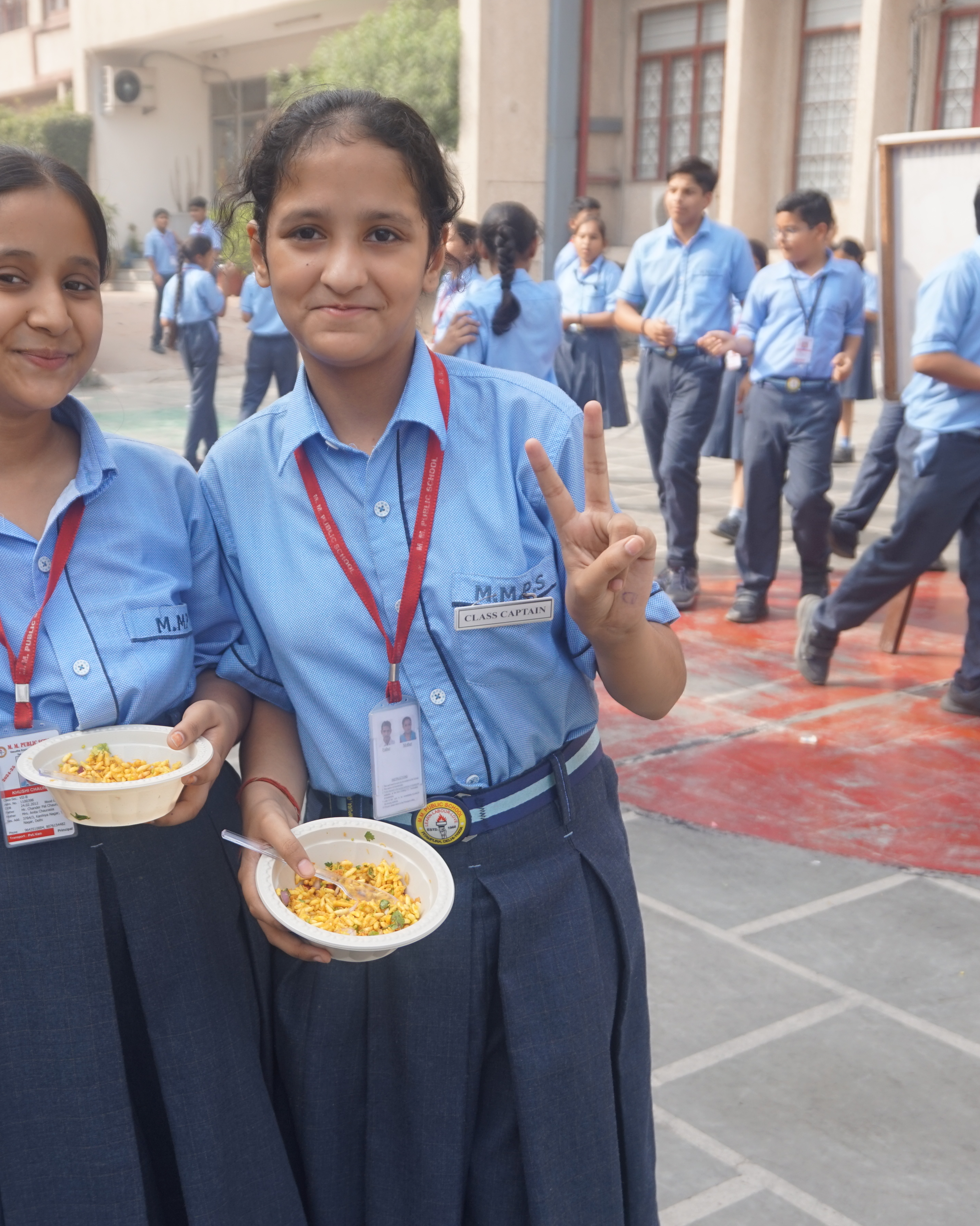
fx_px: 1559
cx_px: 267
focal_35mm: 43
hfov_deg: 34.3
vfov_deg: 42.9
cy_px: 607
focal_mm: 20
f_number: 4
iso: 100
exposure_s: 1/250
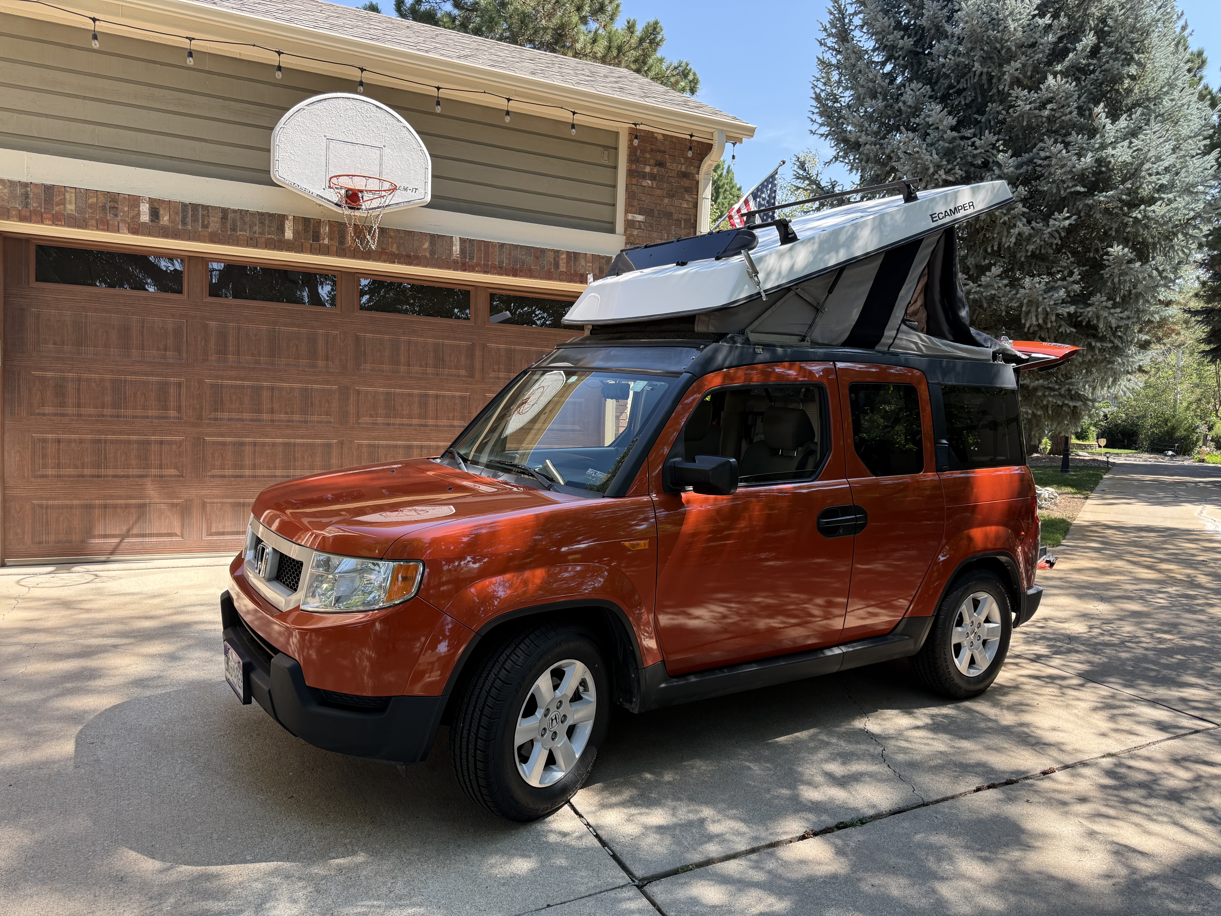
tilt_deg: -2.2
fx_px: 847
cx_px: 610
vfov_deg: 56.8
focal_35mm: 24
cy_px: 458
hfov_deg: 71.6
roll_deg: -2.2
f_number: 1.78
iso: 100
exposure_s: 1/796
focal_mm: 6.76
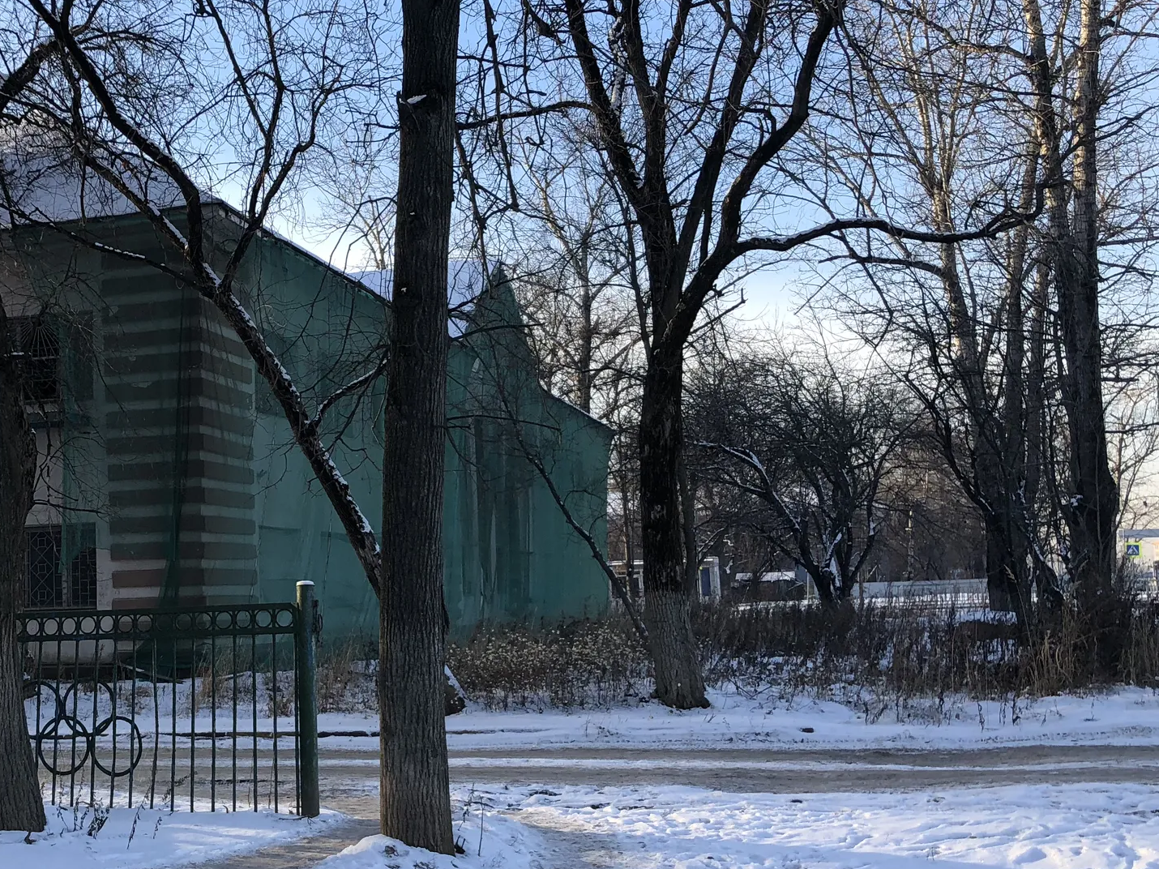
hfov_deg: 38.6
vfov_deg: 30.9
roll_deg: +2.1
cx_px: 196
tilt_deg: +5.8
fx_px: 1573
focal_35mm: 47
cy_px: 453
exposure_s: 1/500
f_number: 1.8
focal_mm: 4
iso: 20
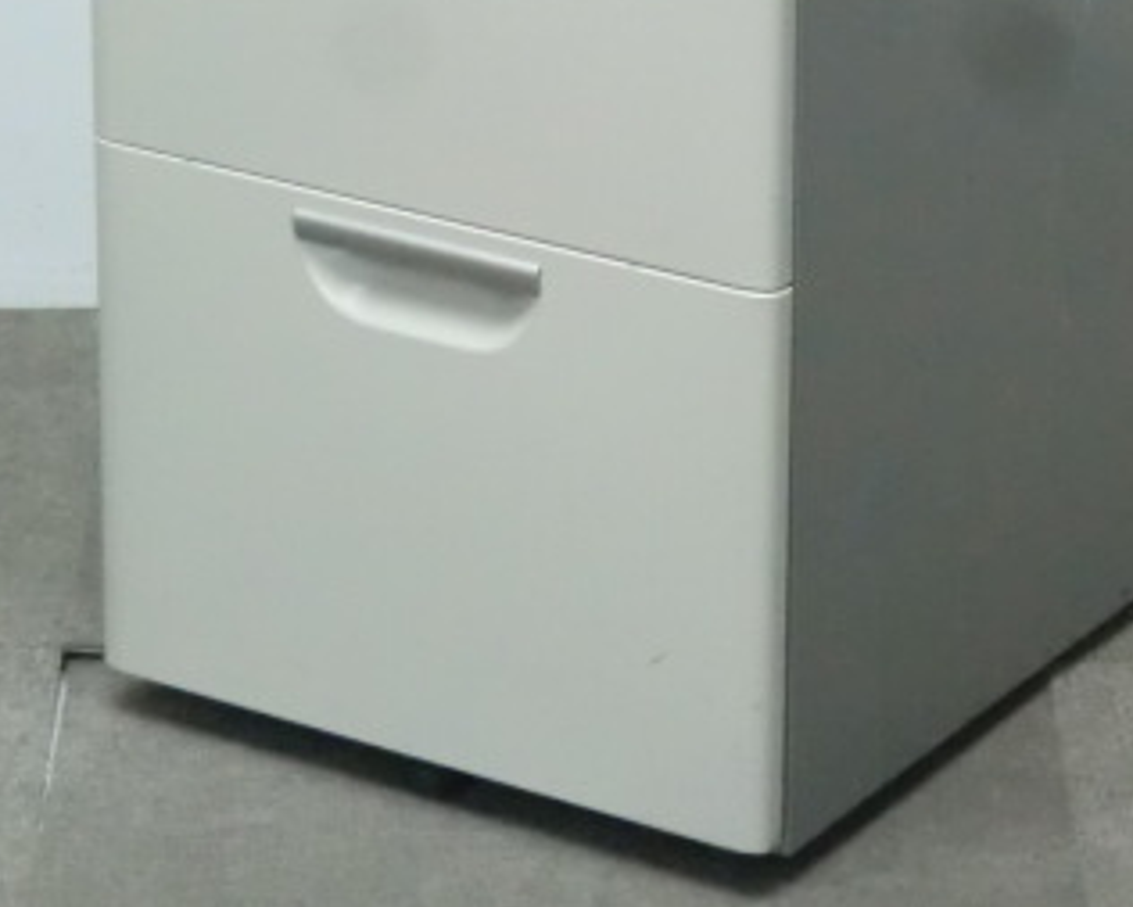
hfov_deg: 10.7
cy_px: 90
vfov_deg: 8.6
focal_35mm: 180
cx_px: 645
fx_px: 6038
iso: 800
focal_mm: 16.5
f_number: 5.4
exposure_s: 1/25
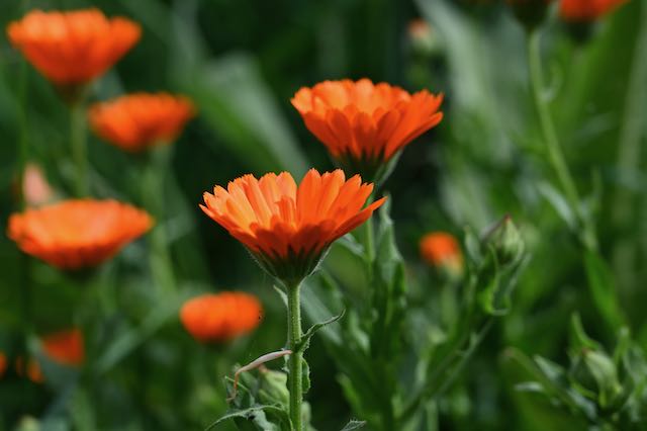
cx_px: 324
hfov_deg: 28.9
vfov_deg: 19.4
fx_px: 1257
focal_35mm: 70
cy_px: 216
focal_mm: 70
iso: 100
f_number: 7.1
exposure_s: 1/400
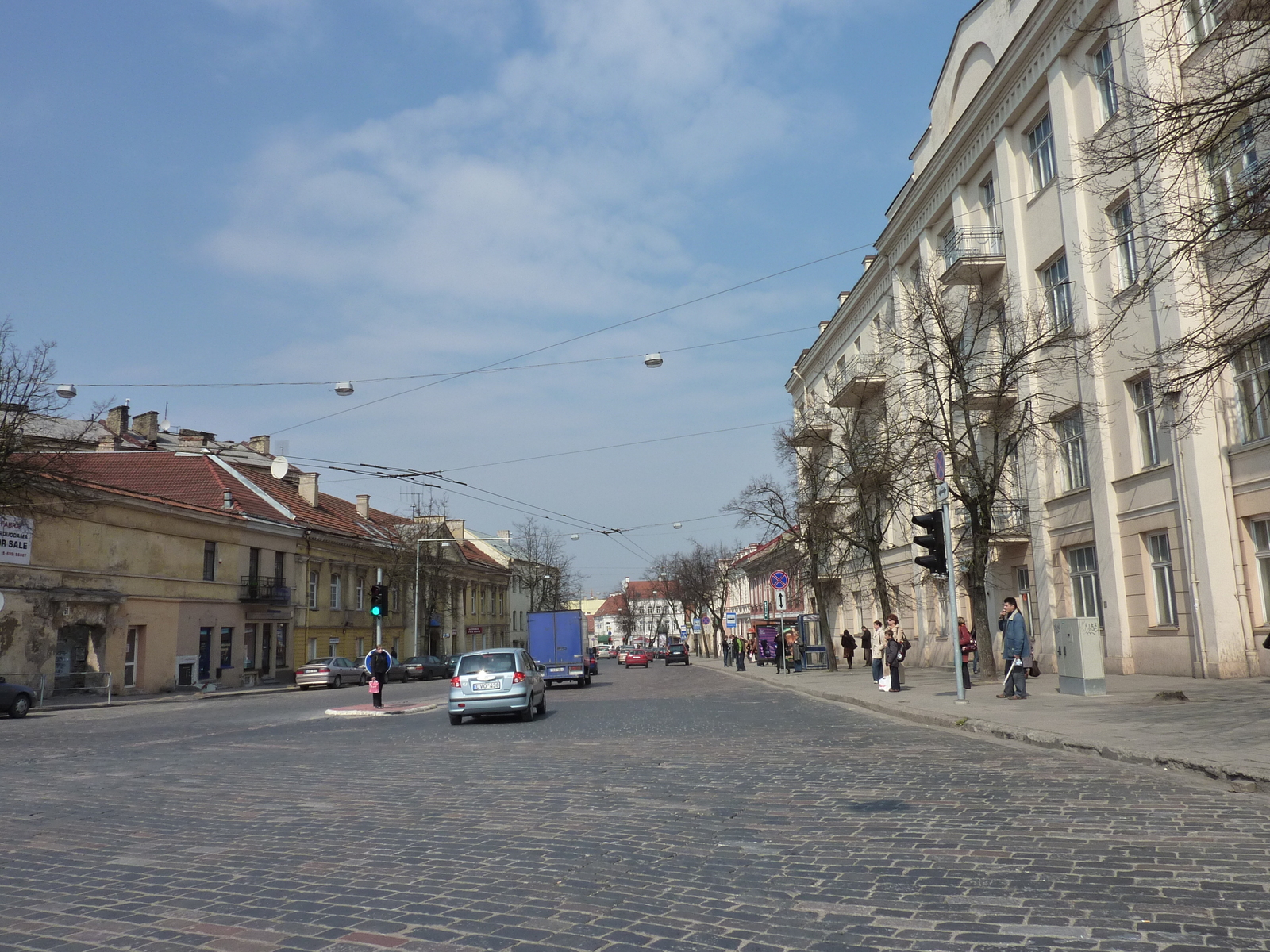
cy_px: 476
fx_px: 917
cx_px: 635
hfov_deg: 69.4
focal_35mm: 25
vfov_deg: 54.9
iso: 125
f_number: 5.6
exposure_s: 1/500
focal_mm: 4.1
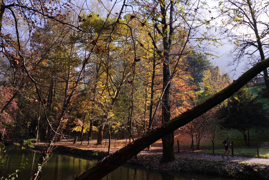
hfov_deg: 65.1
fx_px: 209
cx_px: 155
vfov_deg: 46.4
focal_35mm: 28
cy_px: 77
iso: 200
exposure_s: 1/160
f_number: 9
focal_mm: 24
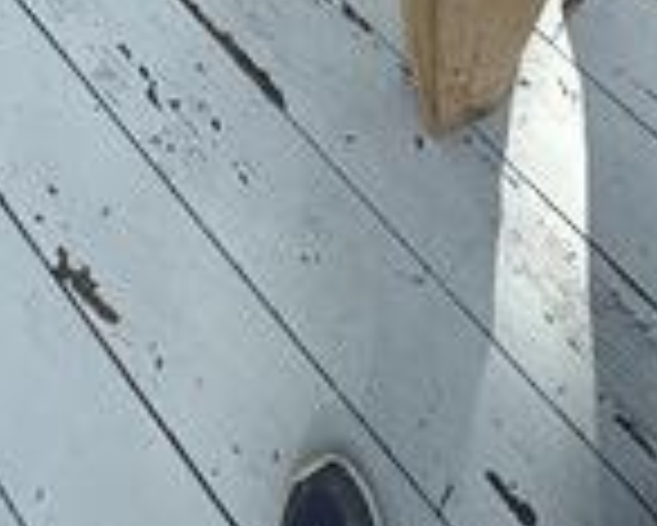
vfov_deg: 21.7
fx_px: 876
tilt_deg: -53.0
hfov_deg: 40.6
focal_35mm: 45
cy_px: -414
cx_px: 436
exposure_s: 1/569
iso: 40
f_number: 2.2
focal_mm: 2.22
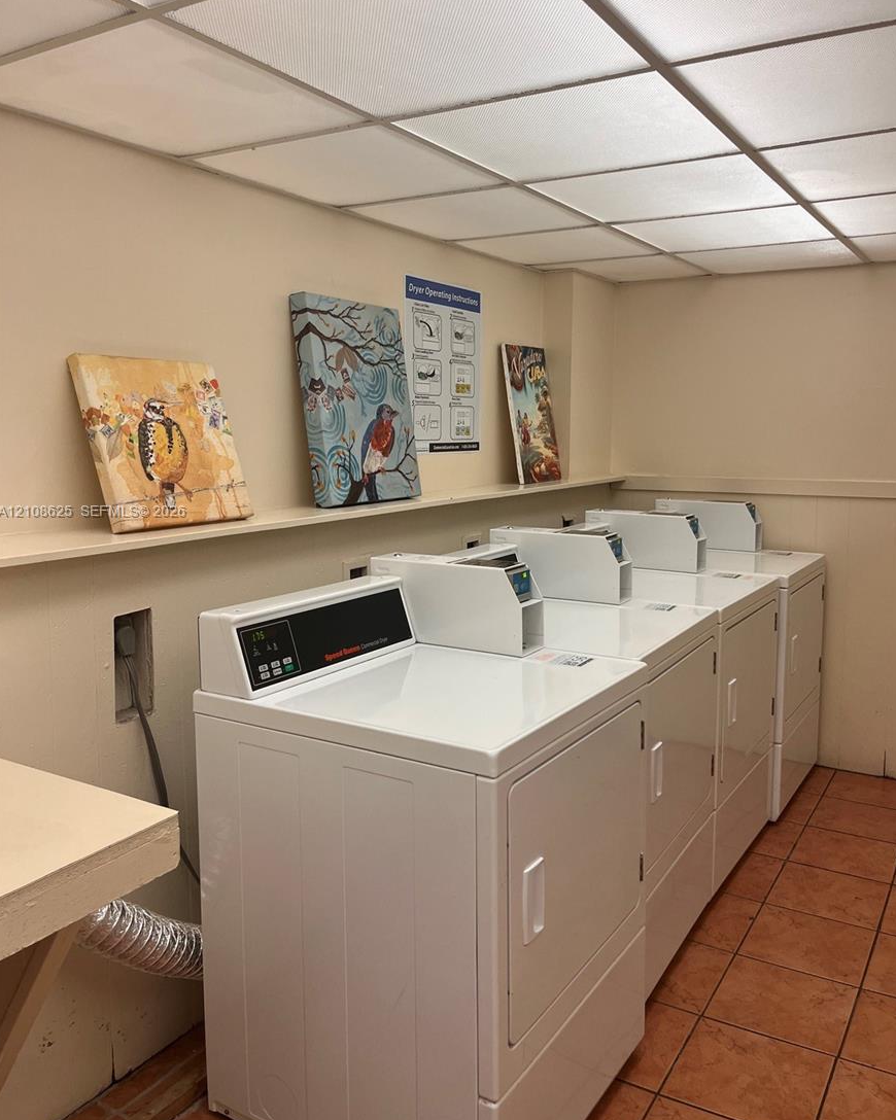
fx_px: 928
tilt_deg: -3.4
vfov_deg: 62.1
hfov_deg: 51.5
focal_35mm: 28
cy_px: 513
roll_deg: +0.6
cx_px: 458
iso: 80
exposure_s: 1/120
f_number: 1.6
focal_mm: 5.1
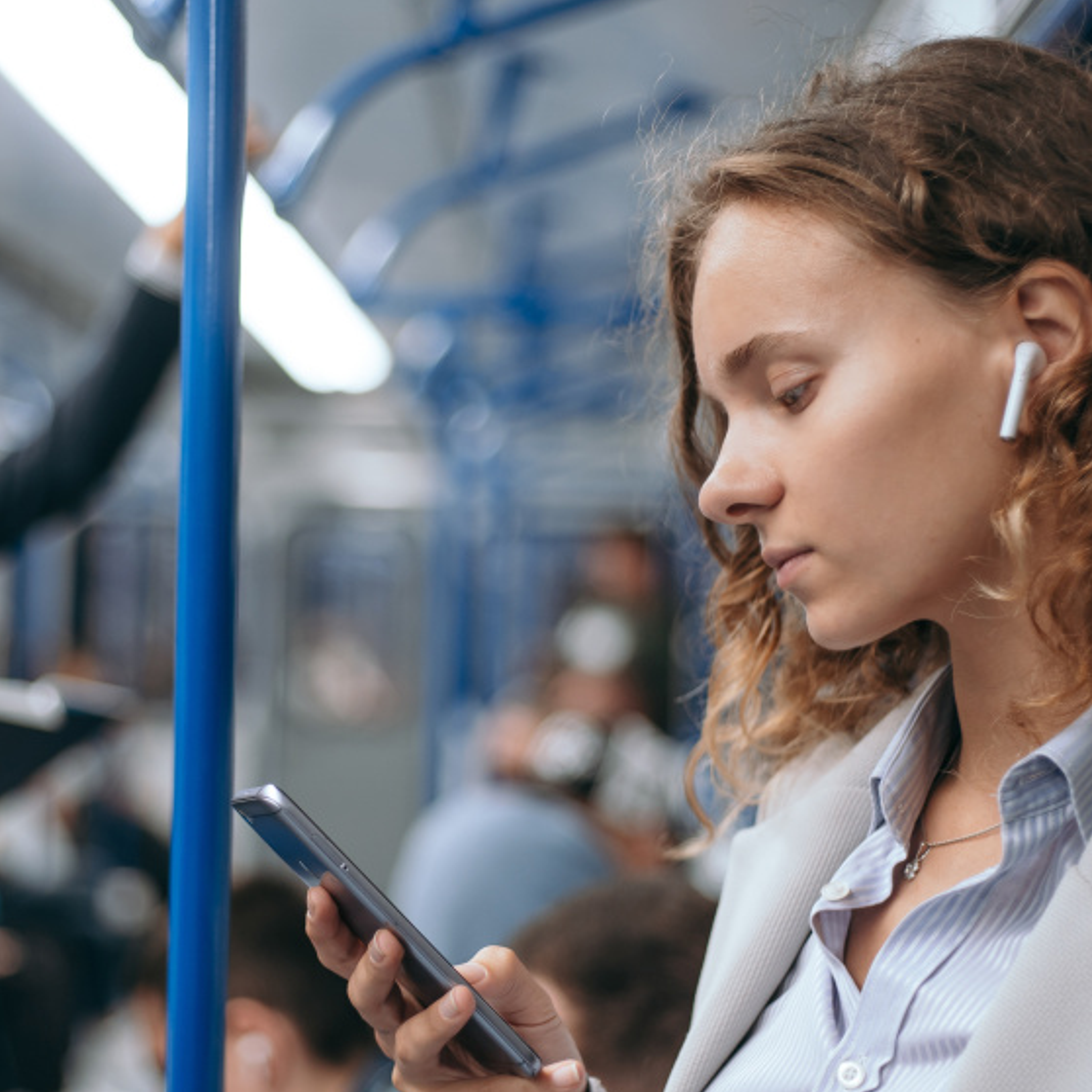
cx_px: 352
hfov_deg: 21.6
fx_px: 2855
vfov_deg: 21.6
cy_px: 614
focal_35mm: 80
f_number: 1.8
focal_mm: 50
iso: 320
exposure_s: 1/250
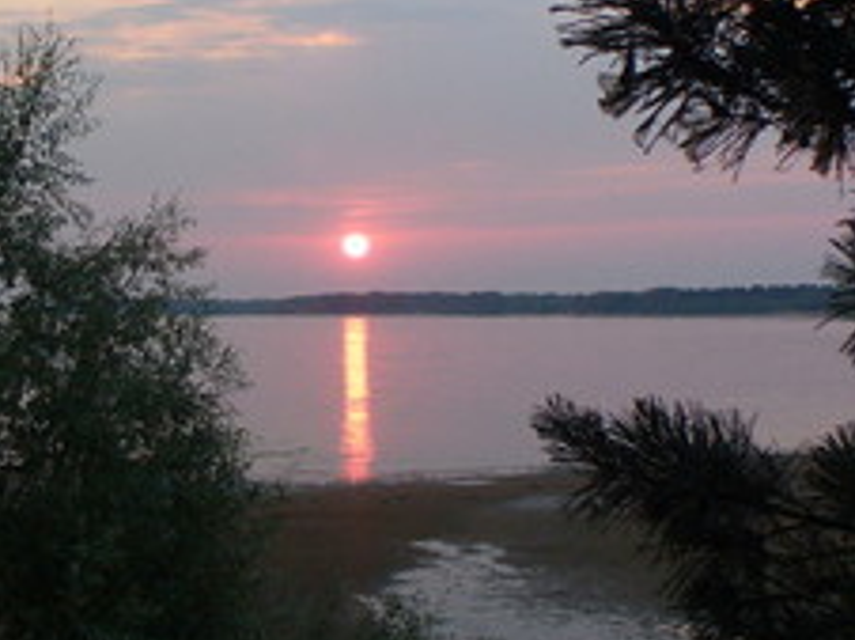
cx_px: 333
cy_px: 153
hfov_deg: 23.8
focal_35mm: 82
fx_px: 2023
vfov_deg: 17.8
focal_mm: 6.1
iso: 100
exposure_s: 1/60
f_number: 2.8
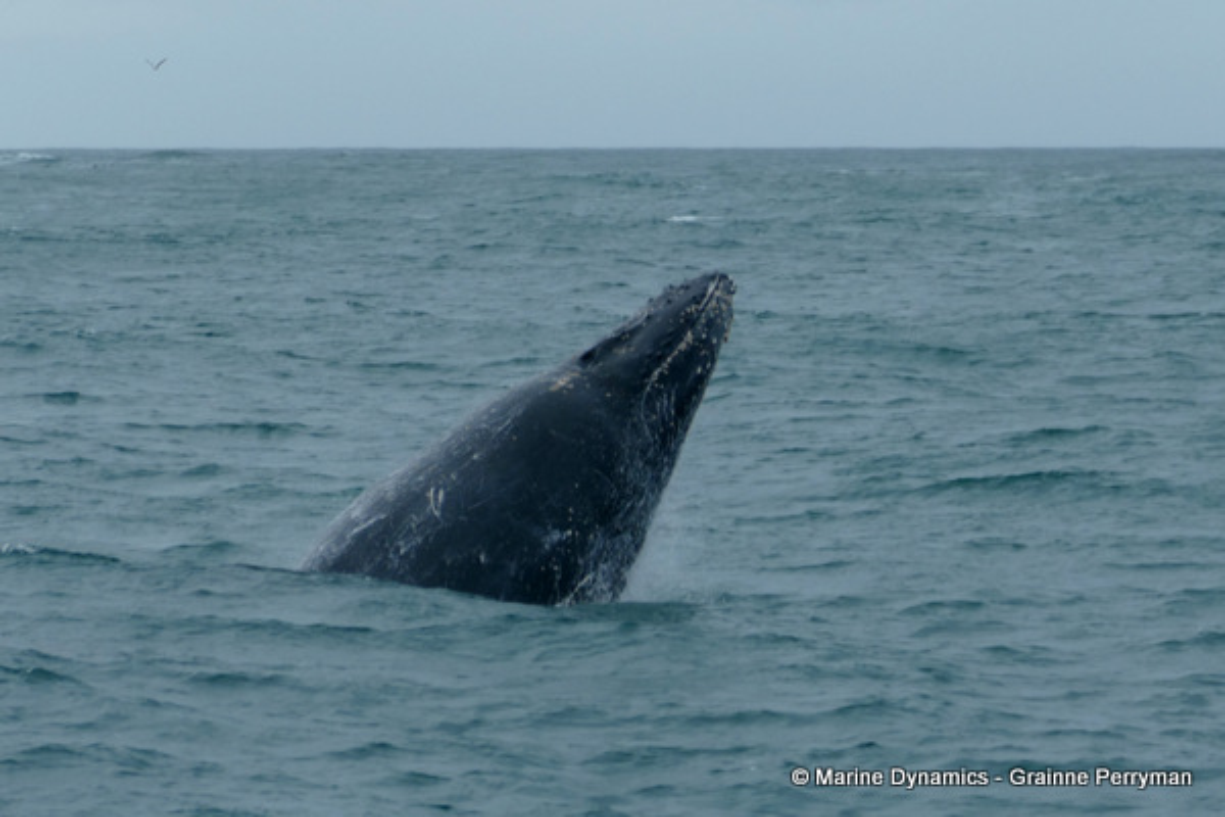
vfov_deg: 8.6
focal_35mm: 160
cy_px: 408
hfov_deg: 12.8
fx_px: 5444
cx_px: 612
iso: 125
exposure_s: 1/500
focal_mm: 58.01
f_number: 3.9
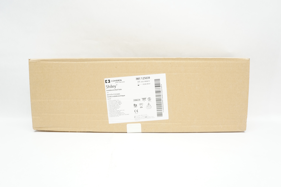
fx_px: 211
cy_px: 94
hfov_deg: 67.4
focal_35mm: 27
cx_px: 140
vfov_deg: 47.8
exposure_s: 1/60
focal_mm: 18
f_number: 5.6
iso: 800
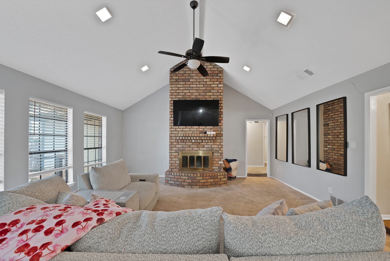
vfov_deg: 90.1
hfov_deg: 112.6
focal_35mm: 12
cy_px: 130
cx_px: 195
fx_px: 130
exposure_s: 1/1.25
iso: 640
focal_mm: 12
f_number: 9
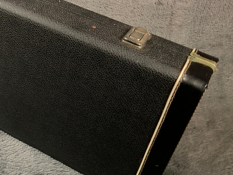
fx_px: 438
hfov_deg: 28.2
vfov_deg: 22.5
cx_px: 5
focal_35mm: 65
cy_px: 64
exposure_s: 1/78
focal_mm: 3
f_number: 1.8
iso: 64
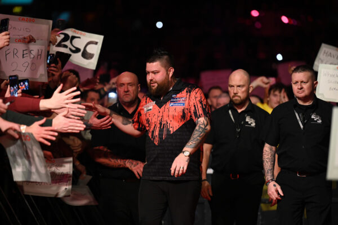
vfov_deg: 7.4
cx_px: 169
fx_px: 1735
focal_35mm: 185
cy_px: 112
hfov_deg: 11.1
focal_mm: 185
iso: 3200
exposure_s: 1/500
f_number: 3.5
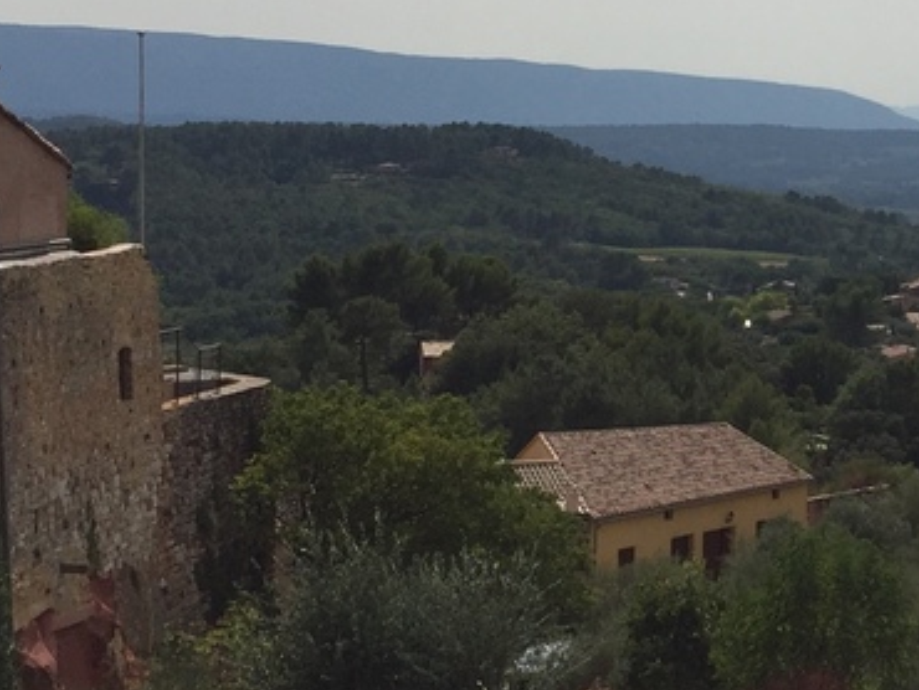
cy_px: 189
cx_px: 966
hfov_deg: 20.1
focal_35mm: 94
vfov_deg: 15.7
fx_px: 2497
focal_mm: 4.15
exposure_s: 1/4950
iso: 32
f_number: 2.2
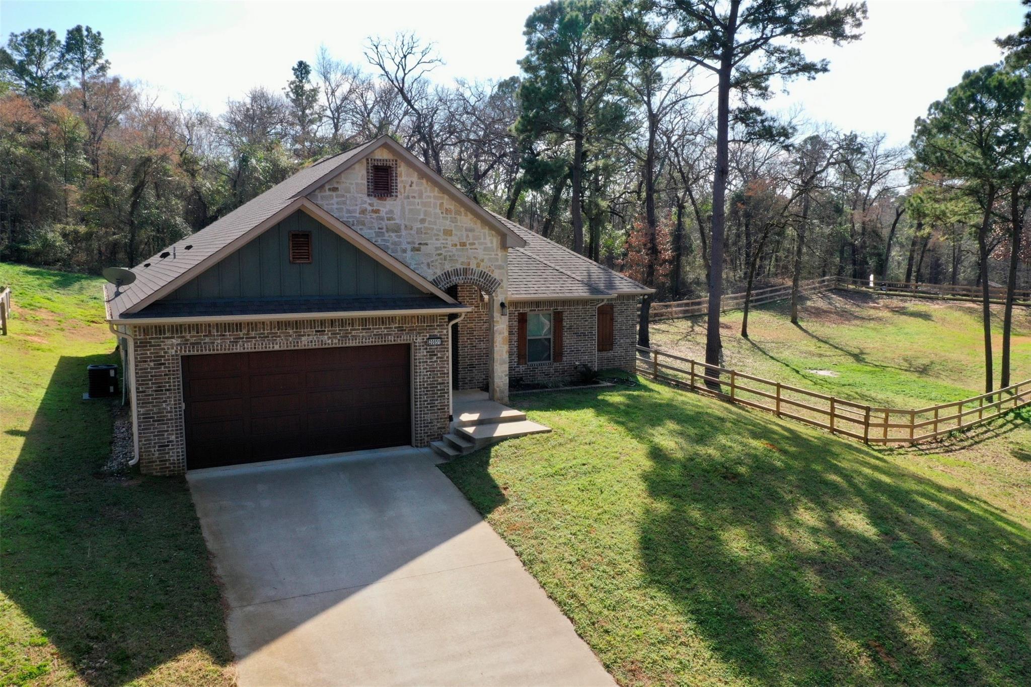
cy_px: 344
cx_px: 516
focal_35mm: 28
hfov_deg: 65.5
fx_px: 802
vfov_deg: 46.4
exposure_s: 1/80
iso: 100
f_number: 11
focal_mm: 10.26
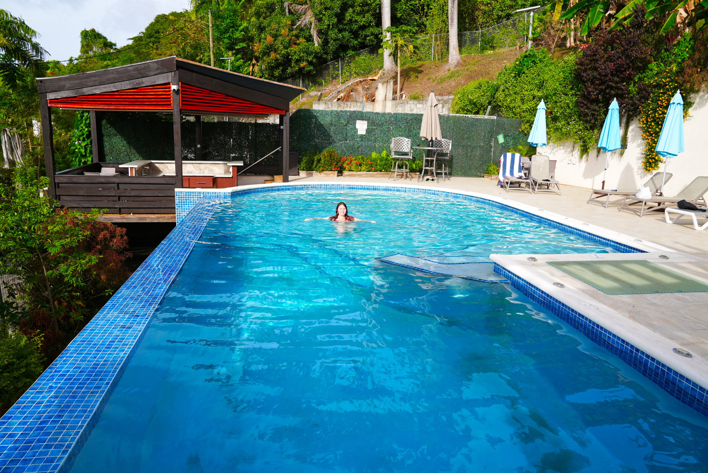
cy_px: 236
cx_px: 354
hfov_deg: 73.7
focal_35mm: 24
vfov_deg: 53.2
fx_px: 472
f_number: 5
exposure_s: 1/320
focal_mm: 24
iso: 80
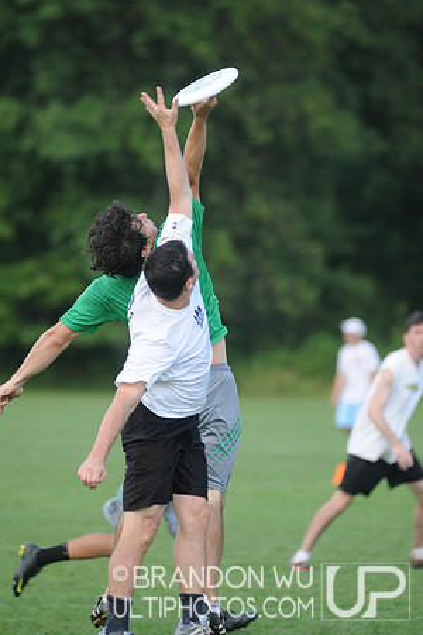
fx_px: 5287
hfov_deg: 4.6
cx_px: 212
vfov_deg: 6.9
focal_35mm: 300
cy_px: 318
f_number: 2.8
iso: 320
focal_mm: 200
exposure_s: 1/800
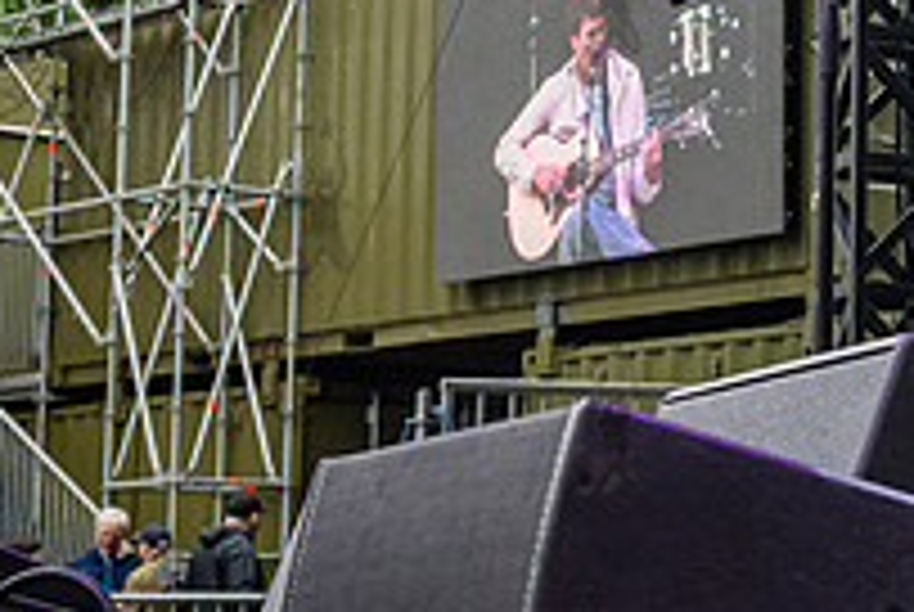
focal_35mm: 126
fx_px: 3204
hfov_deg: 15.3
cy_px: 99
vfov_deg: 10.9
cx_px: 1255
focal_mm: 34
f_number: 4.5
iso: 2000
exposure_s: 1/1250
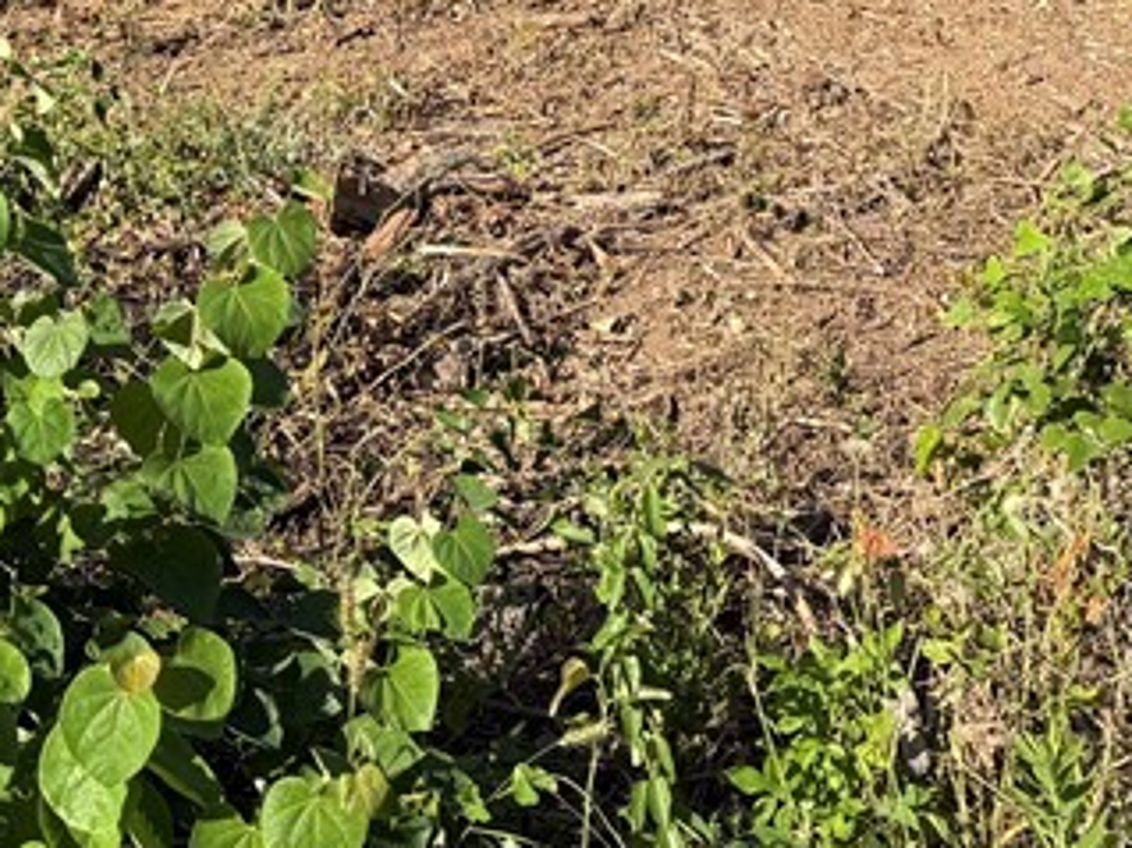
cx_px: 674
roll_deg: +2.6
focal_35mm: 77
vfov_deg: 17.2
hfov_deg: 25.3
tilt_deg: -1.6
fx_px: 2517
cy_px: -426
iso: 80
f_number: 1.78
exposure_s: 1/2232
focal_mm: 6.76
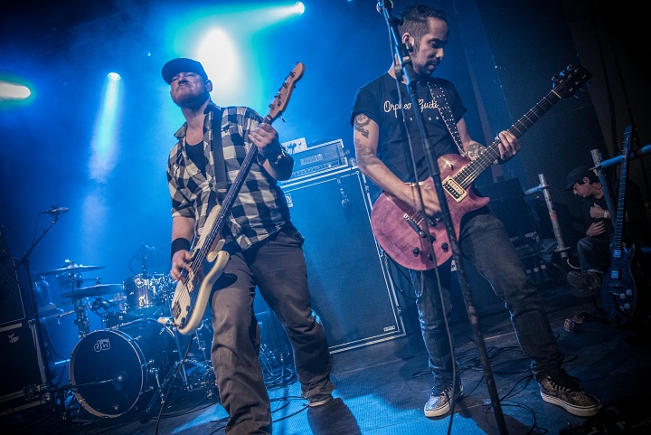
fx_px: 525
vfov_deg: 45.0
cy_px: 218
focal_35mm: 29
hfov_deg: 63.6
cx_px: 326
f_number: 2.8
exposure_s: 1/80
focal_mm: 29
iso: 2000
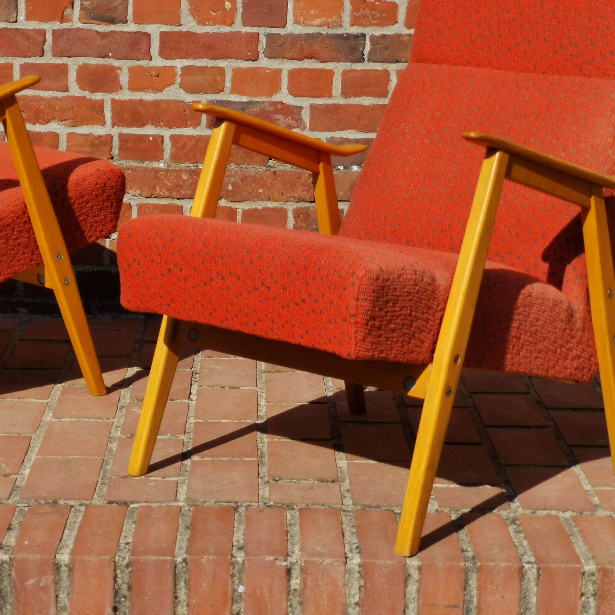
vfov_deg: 17.1
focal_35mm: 102
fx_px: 2050
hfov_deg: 17.0
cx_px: 235
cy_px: 306
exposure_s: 1/1792
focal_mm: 7.48
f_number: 2.4
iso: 50
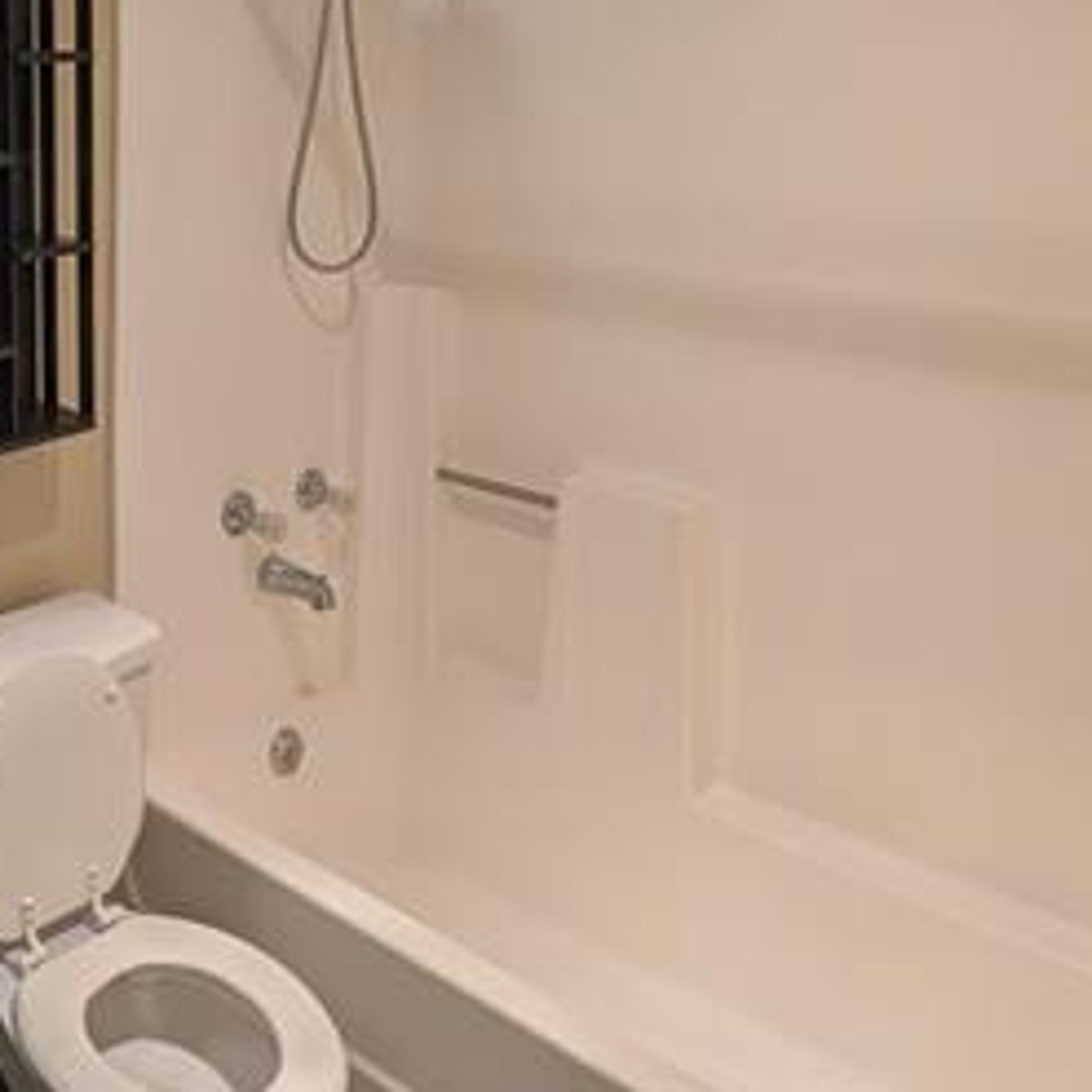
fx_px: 1178
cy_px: 256
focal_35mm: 33
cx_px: 9
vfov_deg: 47.6
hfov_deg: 43.0
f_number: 1.7
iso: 49
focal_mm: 2.02
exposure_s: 1/457
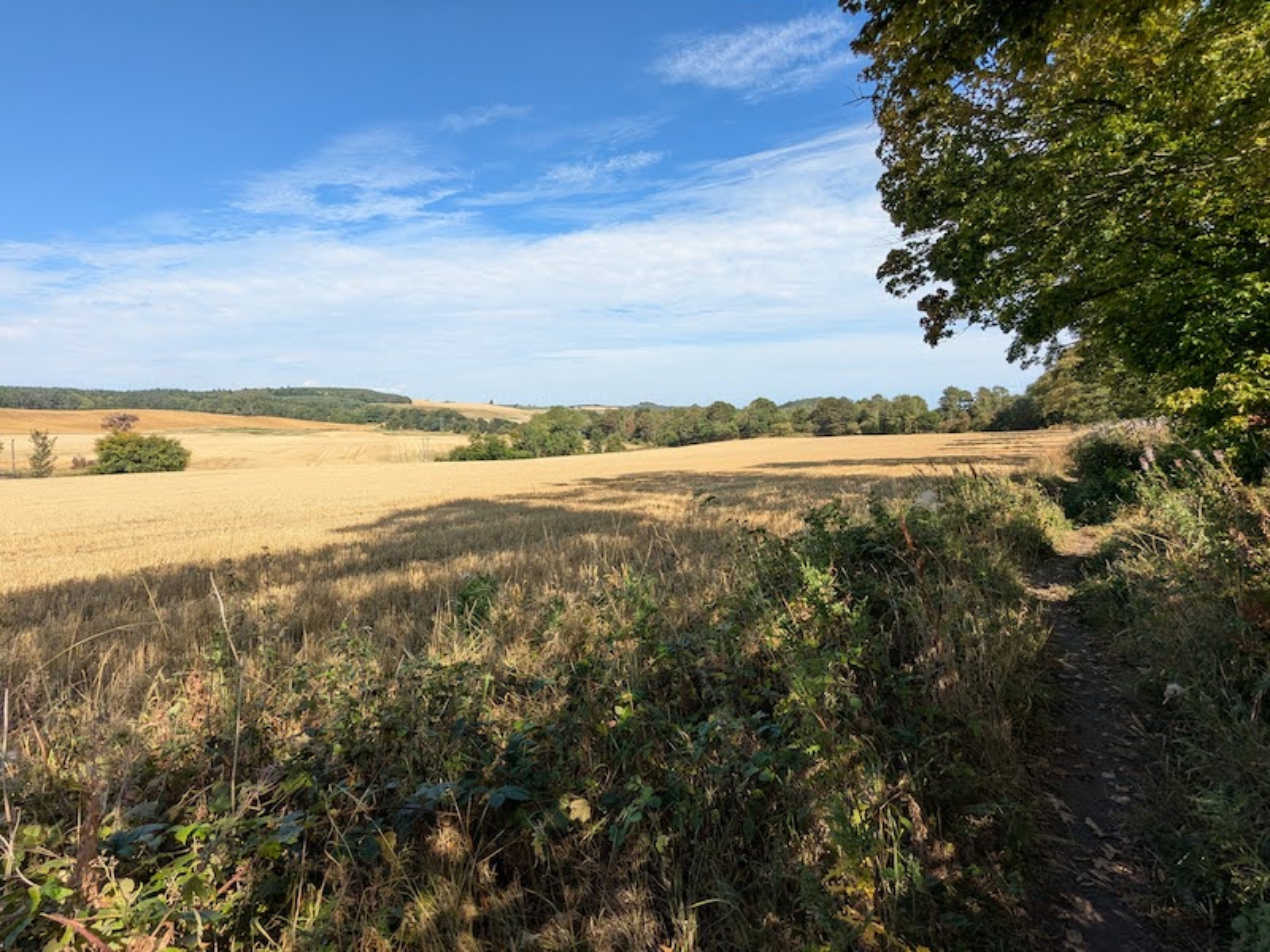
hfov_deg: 94.5
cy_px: 476
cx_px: 635
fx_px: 587
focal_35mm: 16
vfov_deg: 78.1
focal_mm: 2.35
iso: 69
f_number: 2.2
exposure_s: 1/1661
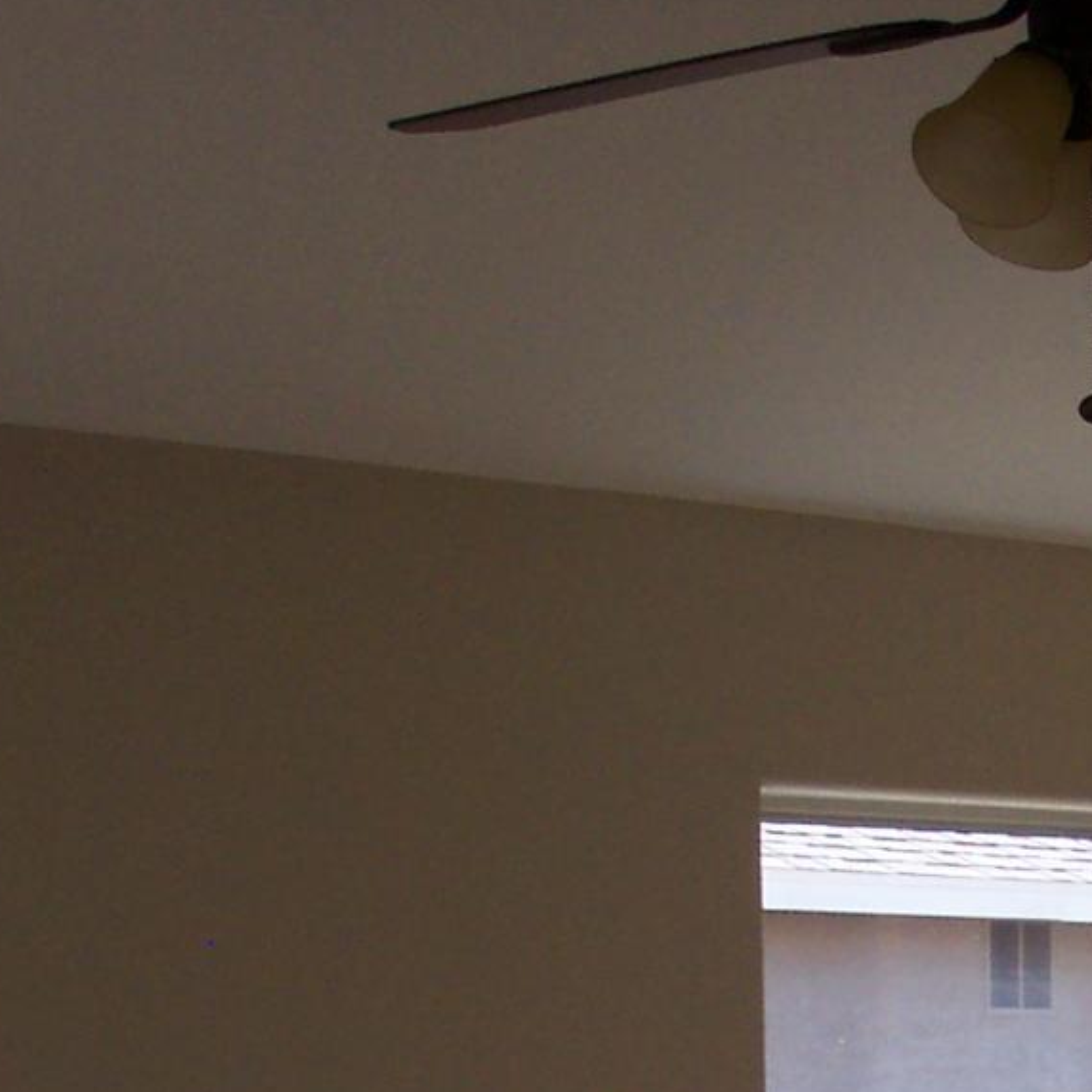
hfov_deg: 16.4
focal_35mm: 104
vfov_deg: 16.1
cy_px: 1285
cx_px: 1122
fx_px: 3712
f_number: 2.8
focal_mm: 7.5
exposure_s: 1/500
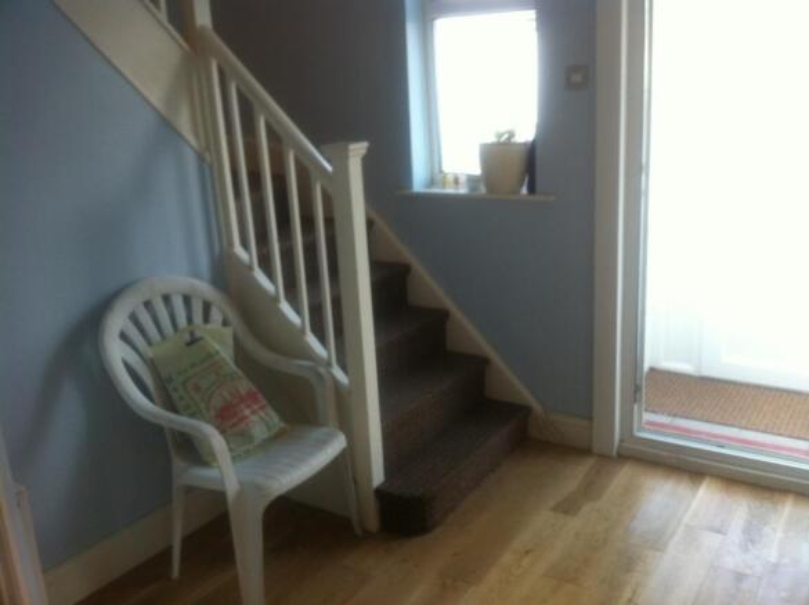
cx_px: 404
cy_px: 302
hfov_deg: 52.7
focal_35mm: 35
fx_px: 817
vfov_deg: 40.6
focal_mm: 3.85
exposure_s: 1/17
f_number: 2.8
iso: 100
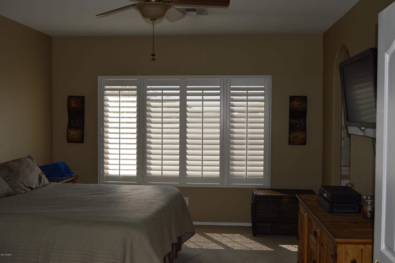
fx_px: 427
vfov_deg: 34.1
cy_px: 132
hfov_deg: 49.6
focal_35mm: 39
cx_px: 198
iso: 100
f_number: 5.6
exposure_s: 1/200
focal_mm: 26
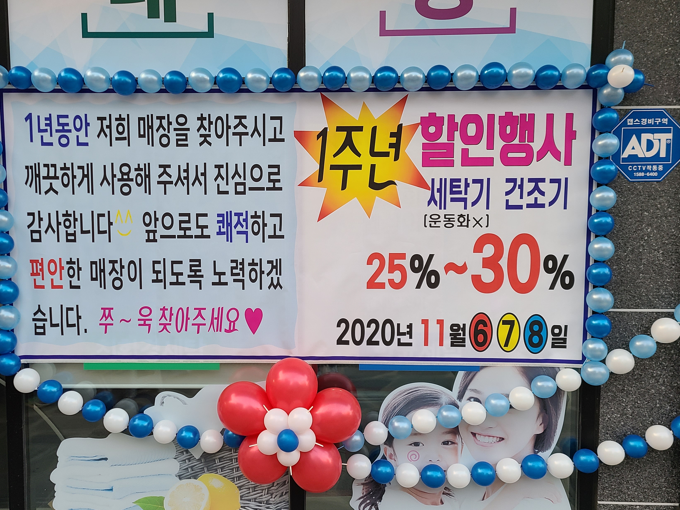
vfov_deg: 44.2
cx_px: 295
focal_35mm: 32
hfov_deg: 56.6
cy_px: 254
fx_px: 629
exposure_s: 1/119
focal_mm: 5.4
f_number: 1.8
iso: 80
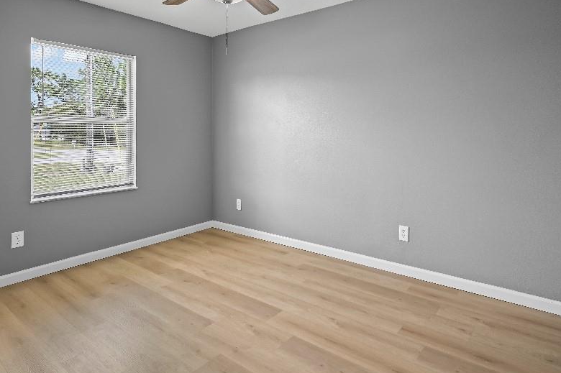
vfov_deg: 59.1
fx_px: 327
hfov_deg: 81.1
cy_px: 156
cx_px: 299
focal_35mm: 21
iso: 400
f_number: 8
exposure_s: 1/6
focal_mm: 16
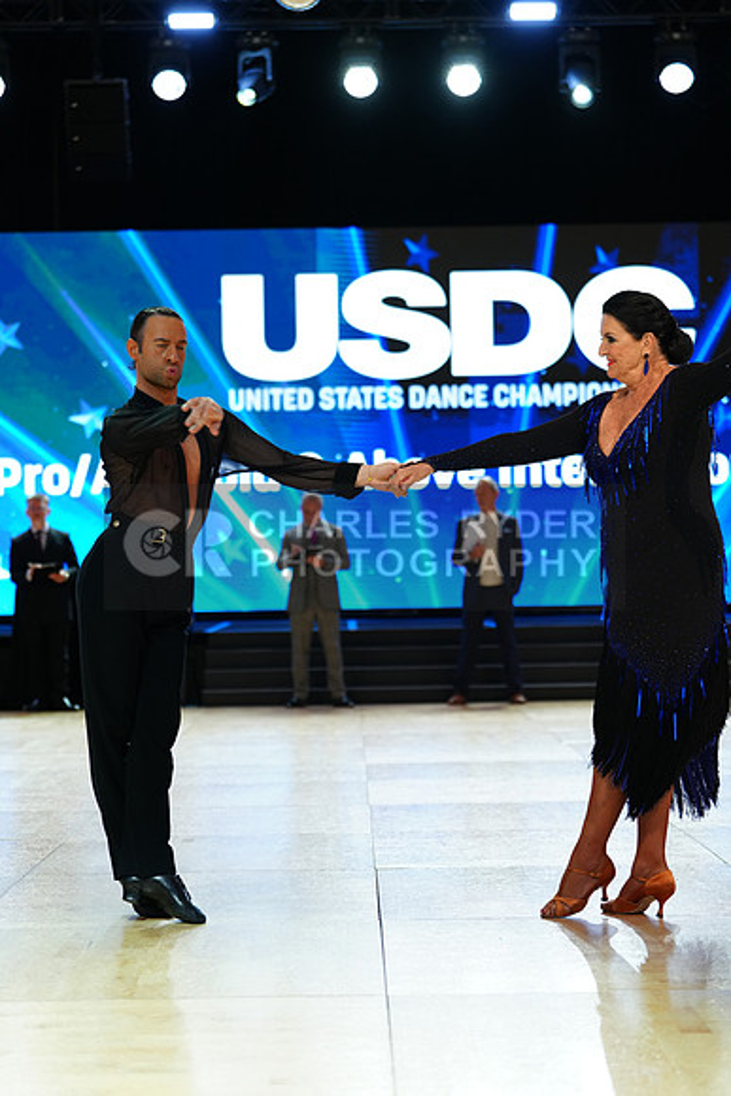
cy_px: 548
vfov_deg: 27.3
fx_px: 2252
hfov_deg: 18.4
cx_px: 366
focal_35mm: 74
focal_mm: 74
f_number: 2.8
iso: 800
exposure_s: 1/400
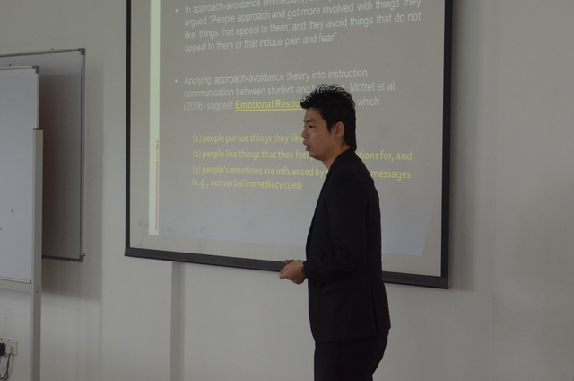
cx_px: 287
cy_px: 190
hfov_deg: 24.7
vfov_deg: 16.5
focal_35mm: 82
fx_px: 1313
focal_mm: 55
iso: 1600
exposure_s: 1/60
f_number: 5.6
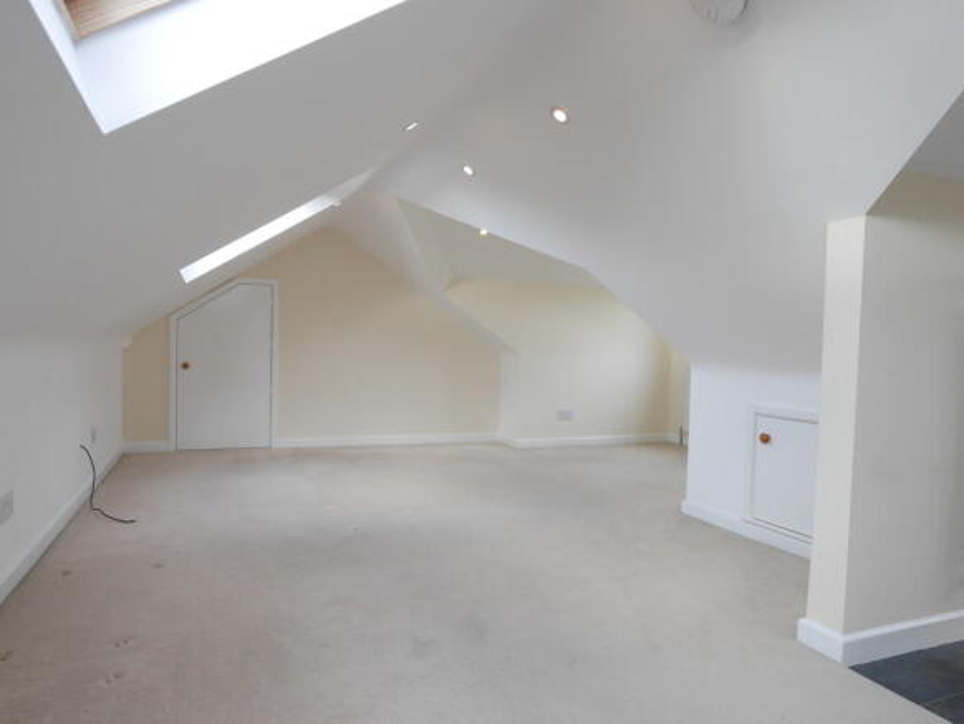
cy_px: 362
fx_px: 613
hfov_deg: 76.4
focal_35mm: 22
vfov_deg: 61.1
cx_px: 482
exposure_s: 1/60
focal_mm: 11
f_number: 6.3
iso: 640
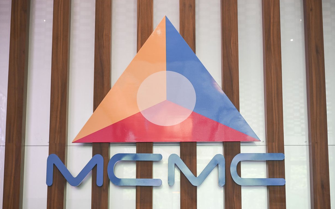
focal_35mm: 72
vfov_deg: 18.1
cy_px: 101
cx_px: 167
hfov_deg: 28.6
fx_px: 657
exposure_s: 1/60
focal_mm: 70
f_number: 4
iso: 1000
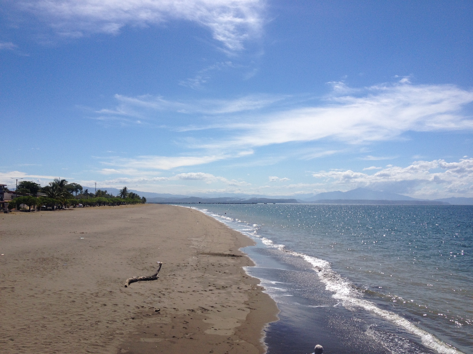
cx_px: 236
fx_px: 478
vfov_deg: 40.7
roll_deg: -0.1
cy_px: 177
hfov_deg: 52.6
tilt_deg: +0.0
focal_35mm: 35
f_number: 2.4
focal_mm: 4.28
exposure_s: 1/4255
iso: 50
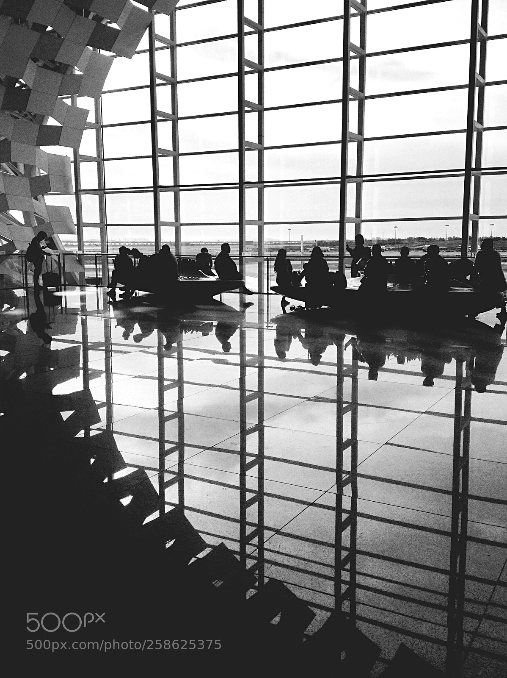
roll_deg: +2.5
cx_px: 254
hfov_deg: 40.7
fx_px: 684
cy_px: 339
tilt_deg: -8.5
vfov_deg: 52.7
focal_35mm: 35
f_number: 2.4
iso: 50
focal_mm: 4.28
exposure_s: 1/863
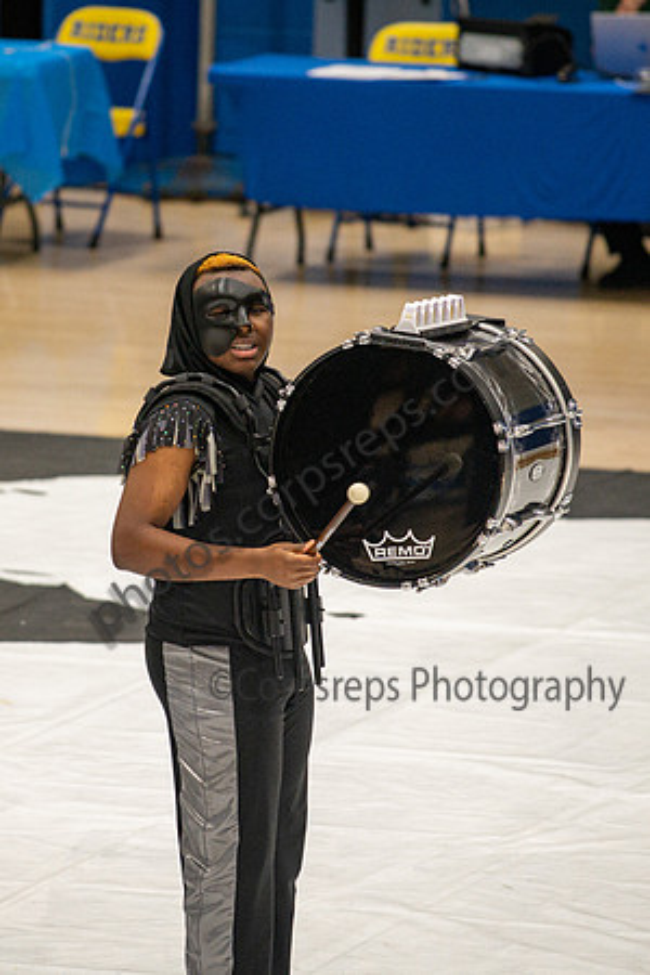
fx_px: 9022
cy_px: 438
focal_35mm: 333
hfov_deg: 4.1
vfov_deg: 6.2
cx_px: 234
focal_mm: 200
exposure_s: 1/500
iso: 4500
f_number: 4
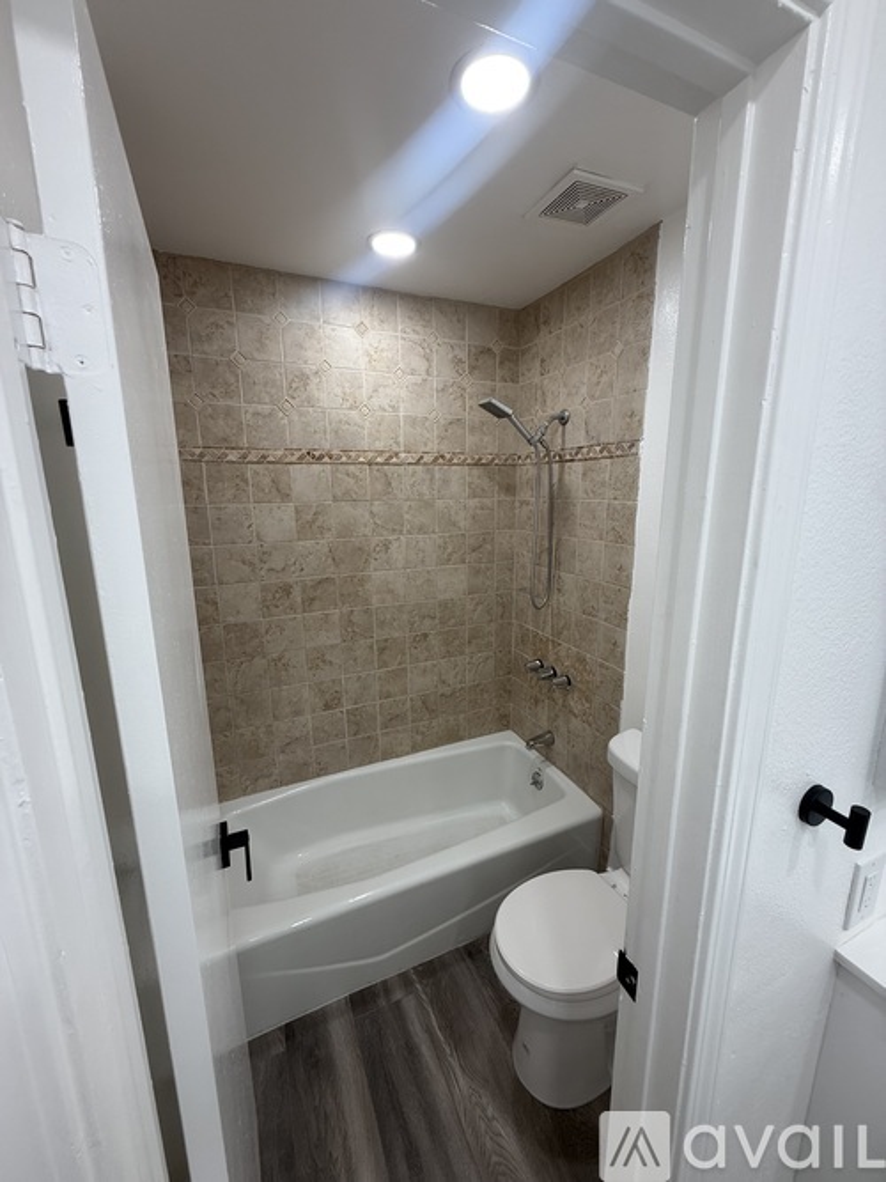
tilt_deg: -12.9
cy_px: 591
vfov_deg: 102.1
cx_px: 443
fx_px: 478
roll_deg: -0.5
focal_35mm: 14
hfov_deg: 85.7
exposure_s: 1/120
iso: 125
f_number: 2.2
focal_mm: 2.22
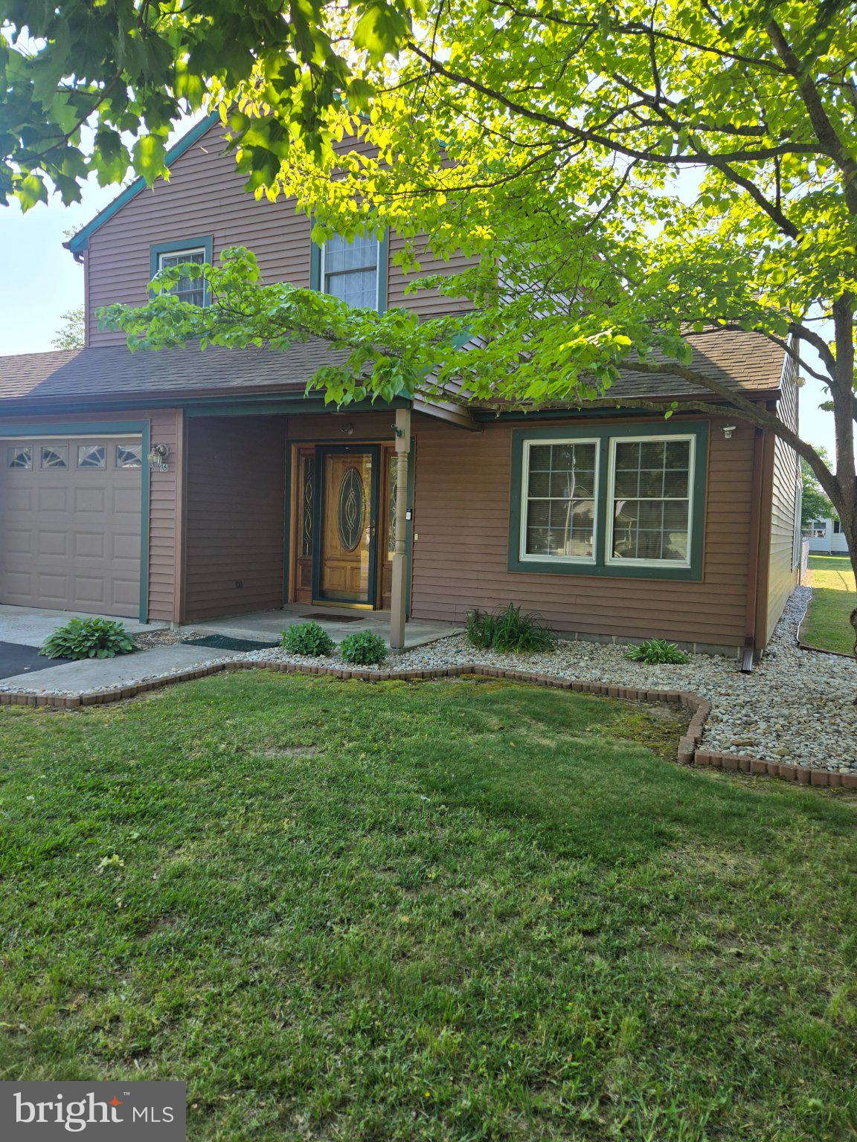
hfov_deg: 58.9
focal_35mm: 23
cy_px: 571
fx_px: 759
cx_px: 428
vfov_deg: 73.9
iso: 25
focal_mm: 5.4
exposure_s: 1/750
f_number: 1.8
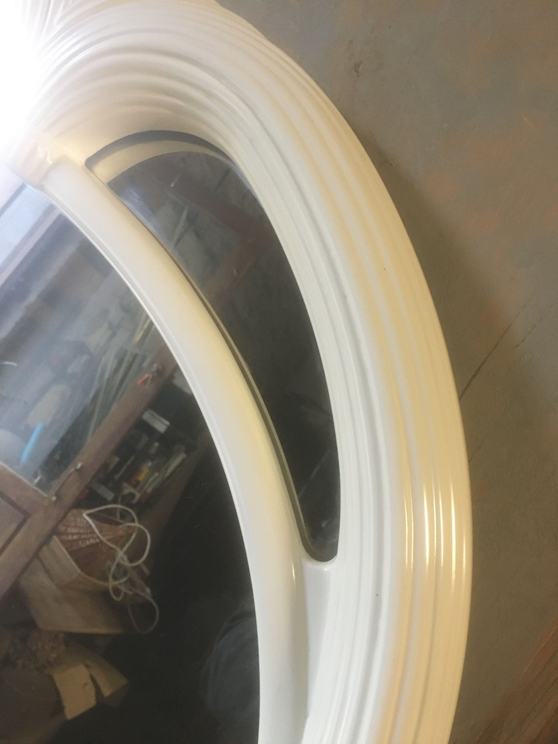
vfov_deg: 61.7
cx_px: 279
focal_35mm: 29
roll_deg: -28.6
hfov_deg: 48.2
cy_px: 372
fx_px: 623
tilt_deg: -12.0
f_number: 2.2
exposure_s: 1/20
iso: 200
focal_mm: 4.15
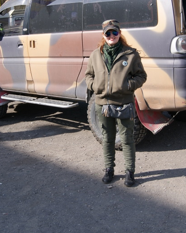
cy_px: 97
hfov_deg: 25.0
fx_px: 420
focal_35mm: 61
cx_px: 85
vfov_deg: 30.9
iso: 100
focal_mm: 28
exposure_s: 1/80
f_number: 11
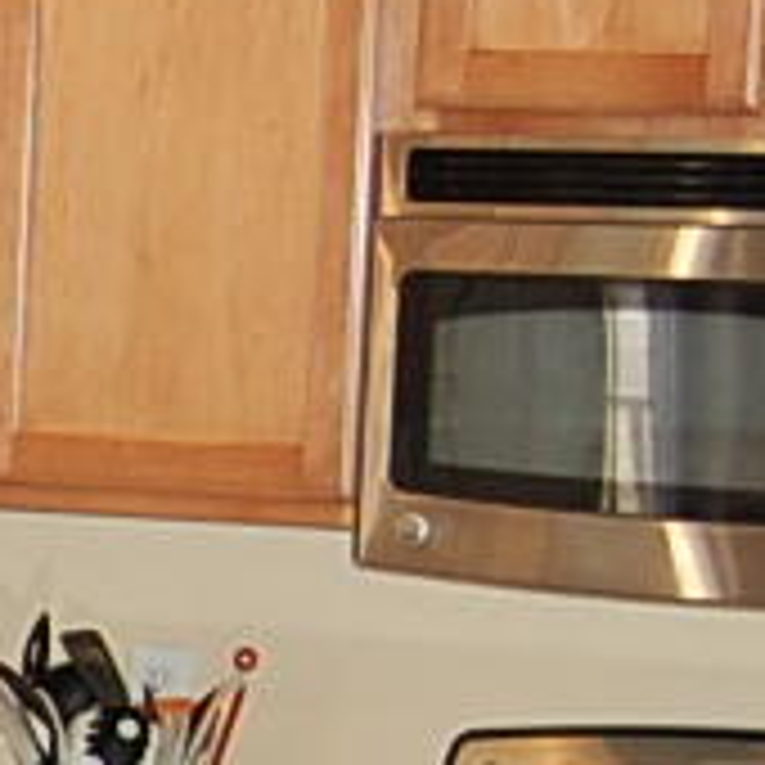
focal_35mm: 203
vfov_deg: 8.5
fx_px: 5076
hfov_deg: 8.0
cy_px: 891
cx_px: -981
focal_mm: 18
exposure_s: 1/60
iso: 400
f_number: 3.5
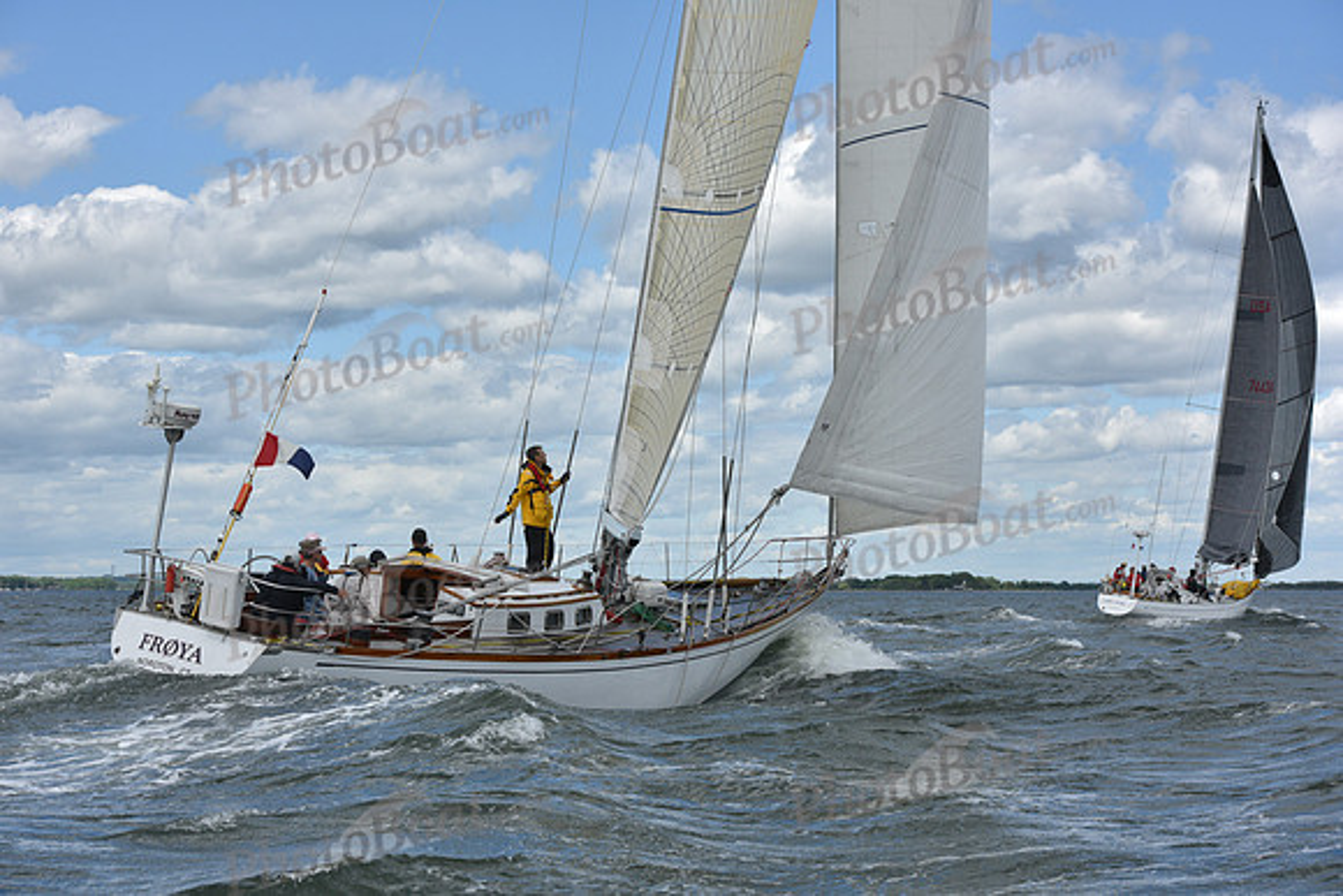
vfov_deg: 19.5
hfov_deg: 28.8
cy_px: 448
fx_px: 2612
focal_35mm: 70
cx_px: 672
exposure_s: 1/1250
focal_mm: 70
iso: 320
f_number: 8
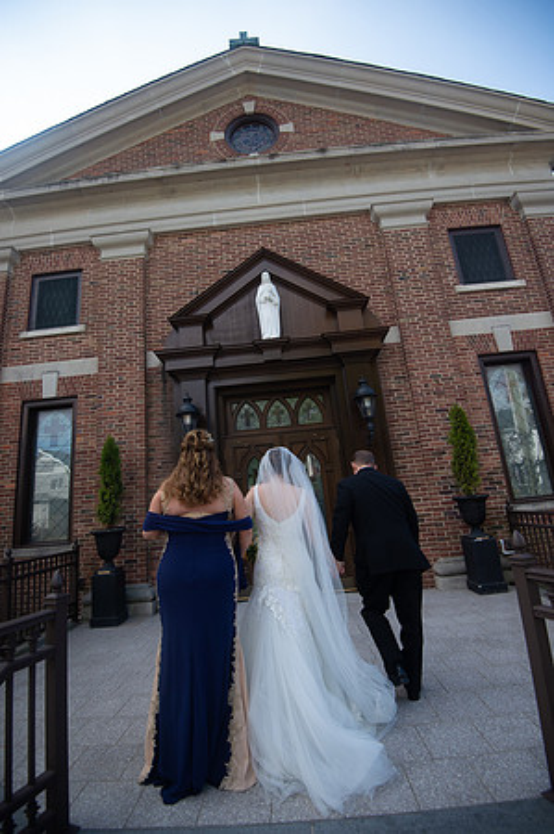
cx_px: 277
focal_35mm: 16
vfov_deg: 96.8
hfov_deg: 73.6
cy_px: 417
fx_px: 370
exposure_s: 1/1250
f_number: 4
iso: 400
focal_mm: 16
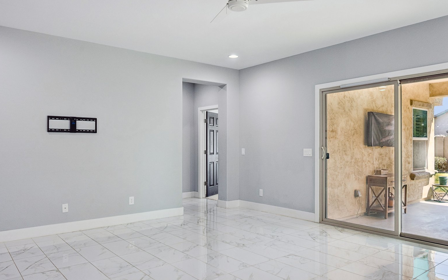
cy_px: 146
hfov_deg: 67.0
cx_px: 238
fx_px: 338
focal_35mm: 28
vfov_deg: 45.0
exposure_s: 1/30
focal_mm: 20.5
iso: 320
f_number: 8
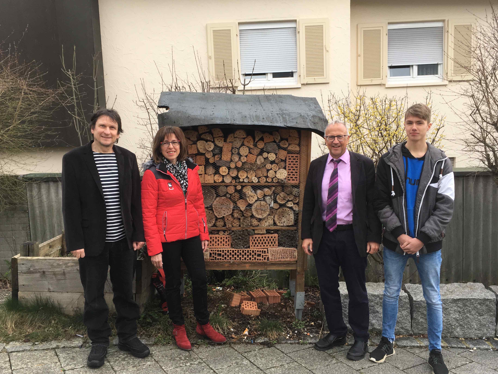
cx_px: 255
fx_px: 460
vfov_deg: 44.2
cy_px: 180
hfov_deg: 56.8
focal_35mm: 32
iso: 32
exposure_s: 1/100
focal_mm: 4.15
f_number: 2.2
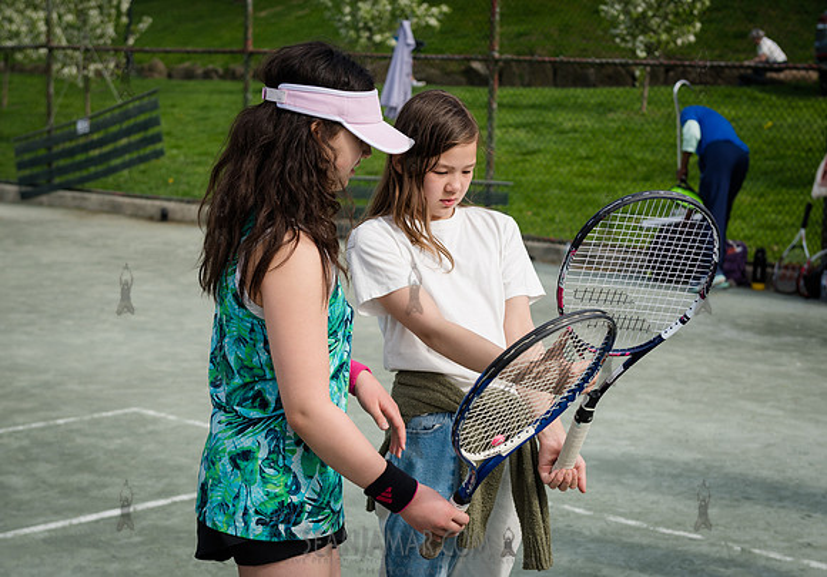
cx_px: 416
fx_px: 1770
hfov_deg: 26.3
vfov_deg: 18.5
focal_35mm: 76
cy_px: 293
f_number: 4.5
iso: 100
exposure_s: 1/400
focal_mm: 56
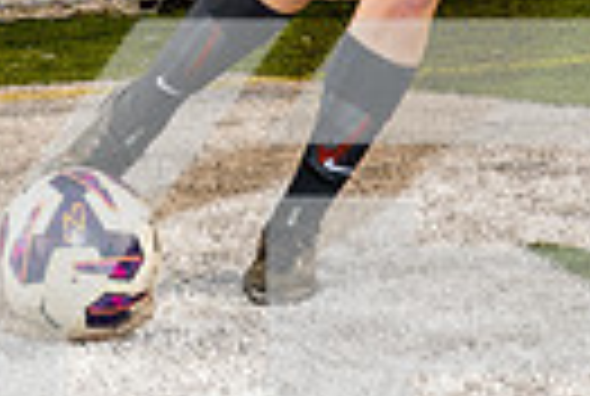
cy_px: -286
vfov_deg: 8.9
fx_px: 2464
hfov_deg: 13.6
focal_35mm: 150
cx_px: 194
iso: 800
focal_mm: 34
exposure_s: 1/250
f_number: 5.6
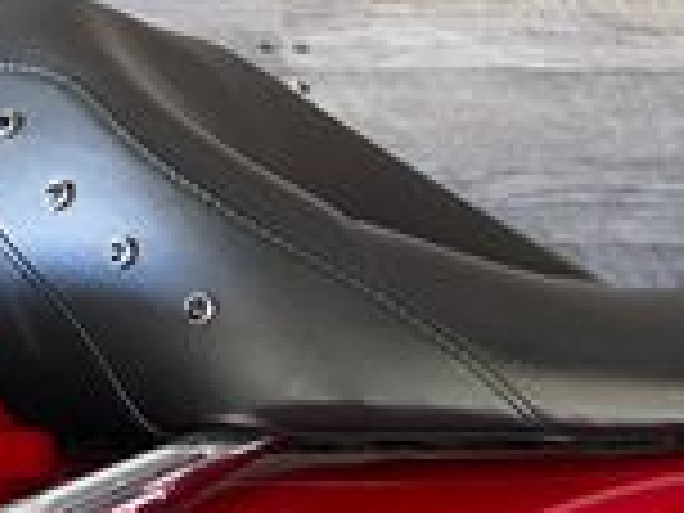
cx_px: 1300
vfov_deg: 14.4
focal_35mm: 101
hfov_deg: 15.9
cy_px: 540
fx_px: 1996
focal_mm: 6.76
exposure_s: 1/22
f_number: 1.78
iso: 64
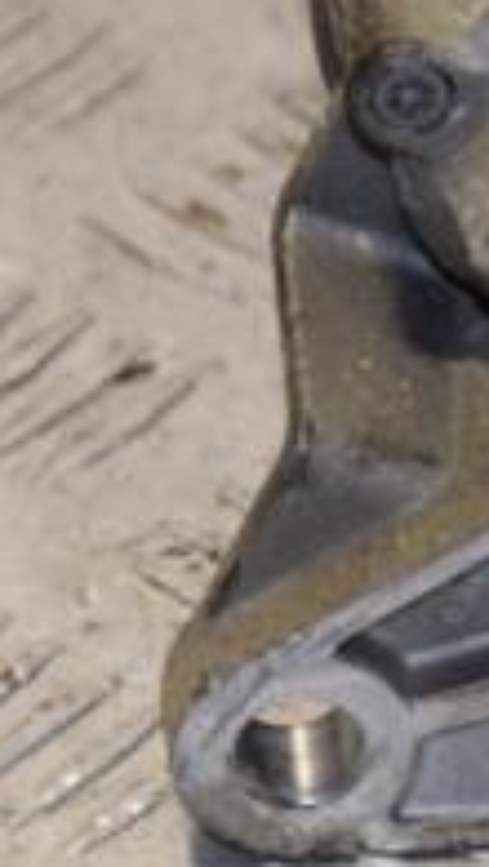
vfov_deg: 4.8
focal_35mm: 445
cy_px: 196
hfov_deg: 2.7
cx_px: 831
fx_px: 10236
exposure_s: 1/160
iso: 800
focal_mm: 92
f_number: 5.6
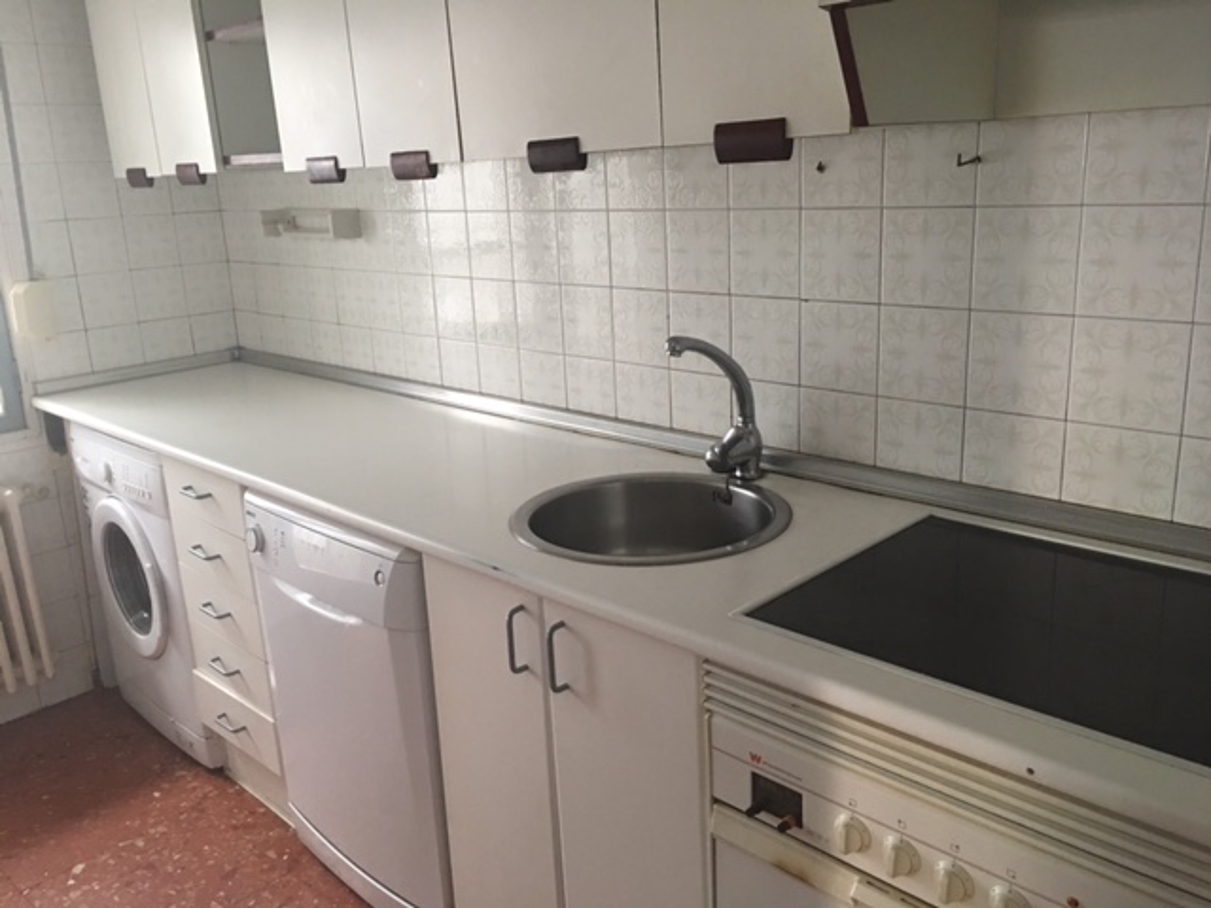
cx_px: 606
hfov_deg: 61.7
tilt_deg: -14.5
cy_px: 454
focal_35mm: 29
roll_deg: +3.1
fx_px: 1015
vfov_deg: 48.2
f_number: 2.2
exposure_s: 1/10
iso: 100
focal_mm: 4.15
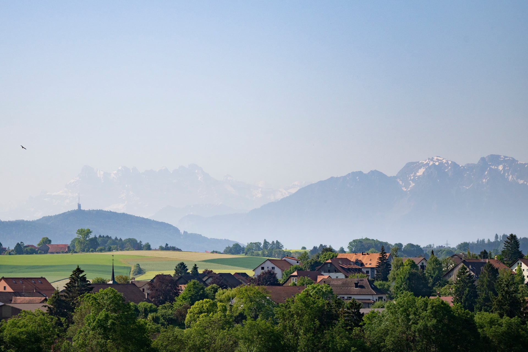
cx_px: 208
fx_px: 2525
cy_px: 128
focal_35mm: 172
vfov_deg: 8.0
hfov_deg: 11.9
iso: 400
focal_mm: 135
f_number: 1.8
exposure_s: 1/32000
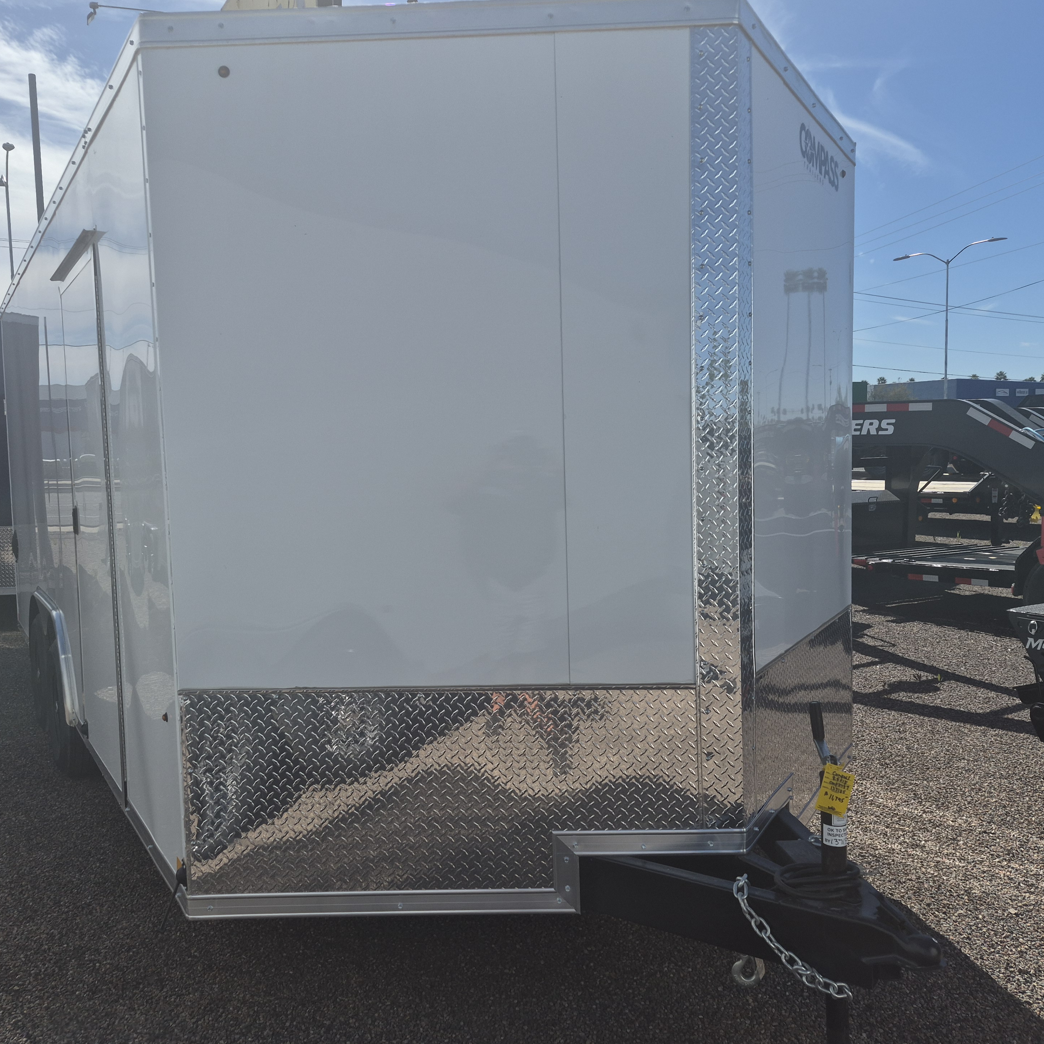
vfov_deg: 57.3
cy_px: 511
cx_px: 496
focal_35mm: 28
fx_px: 955
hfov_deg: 57.3
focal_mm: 5.4
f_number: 1.8
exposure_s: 1/7696
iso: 64
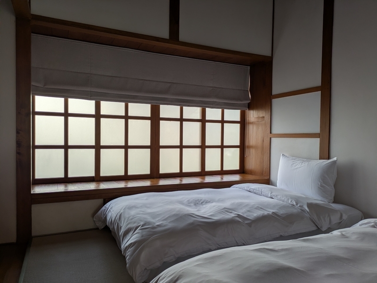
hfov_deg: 69.4
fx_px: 272
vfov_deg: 54.9
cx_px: 188
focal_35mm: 25
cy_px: 142
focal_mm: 5.43
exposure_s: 1/704
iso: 49
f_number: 1.89
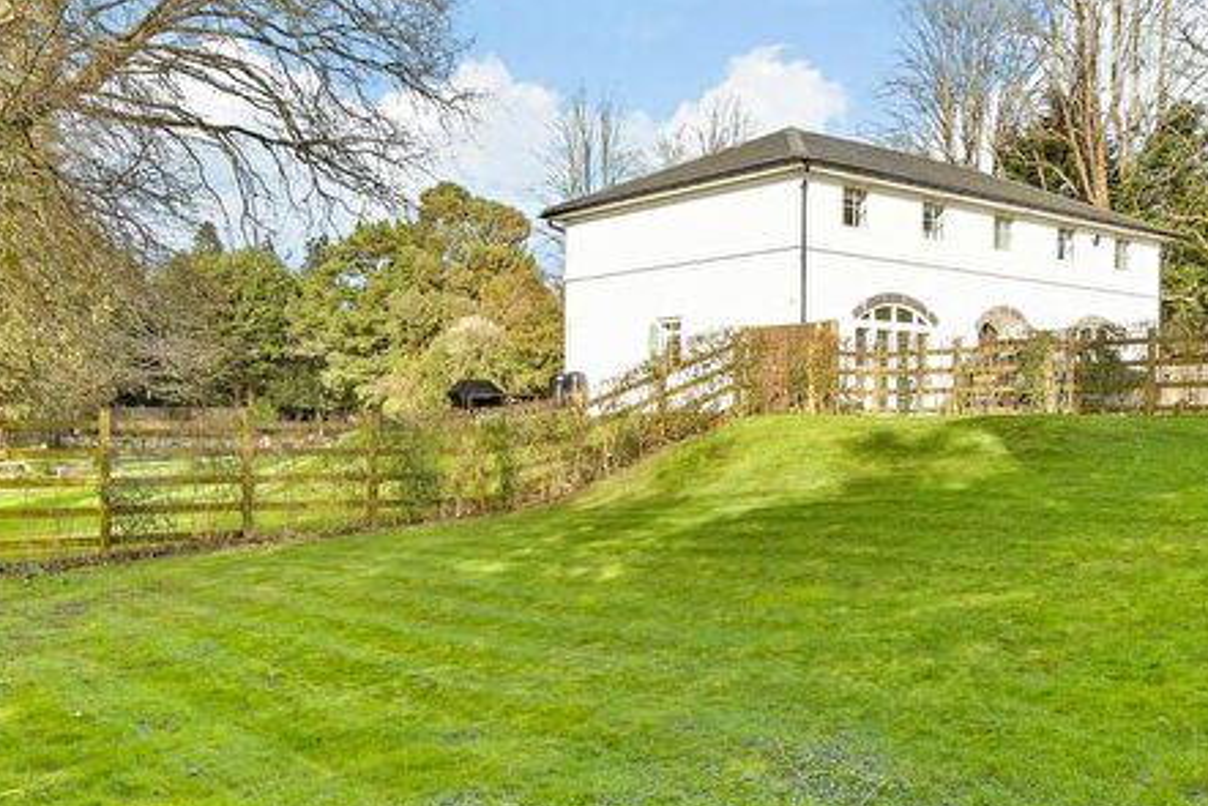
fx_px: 1275
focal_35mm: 38
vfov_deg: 35.1
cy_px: 430
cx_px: 604
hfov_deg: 50.7
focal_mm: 16
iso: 160
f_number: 8
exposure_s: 1/60
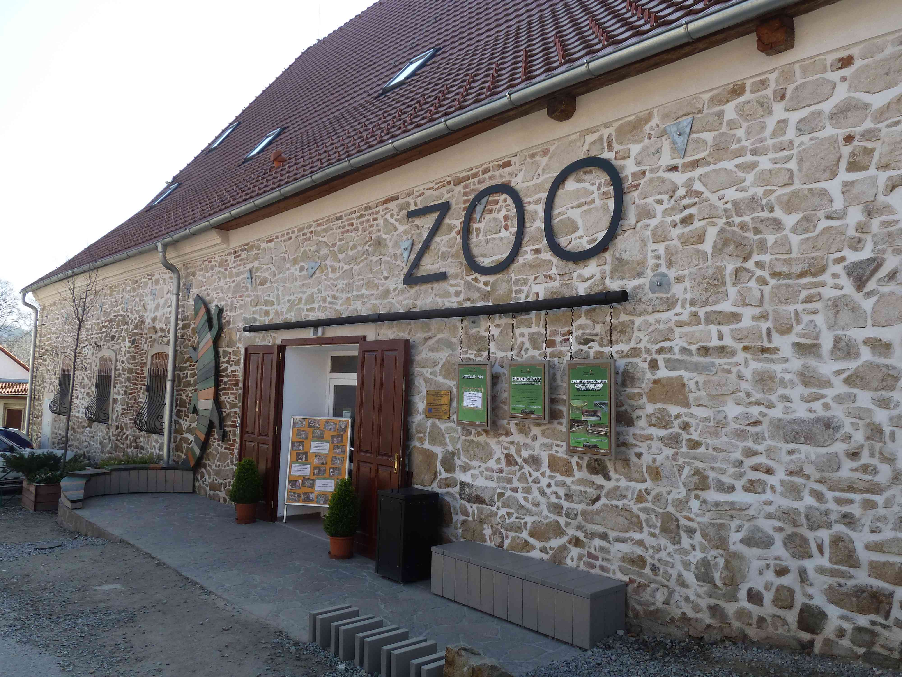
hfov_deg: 65.3
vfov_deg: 51.4
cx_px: 451
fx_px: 704
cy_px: 338
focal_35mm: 27
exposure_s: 1/200
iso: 80
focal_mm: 4.4
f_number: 4
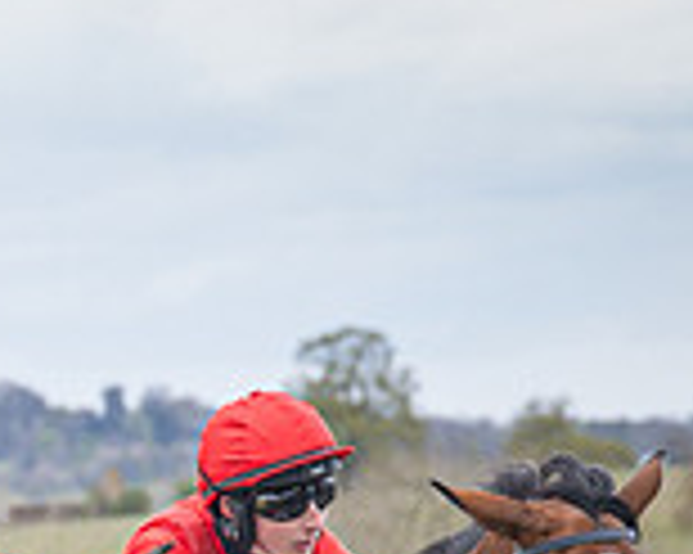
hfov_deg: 4.2
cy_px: 1040
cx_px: -240
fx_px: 9367
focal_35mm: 457
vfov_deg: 3.4
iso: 500
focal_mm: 70
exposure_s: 1/1250
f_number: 4
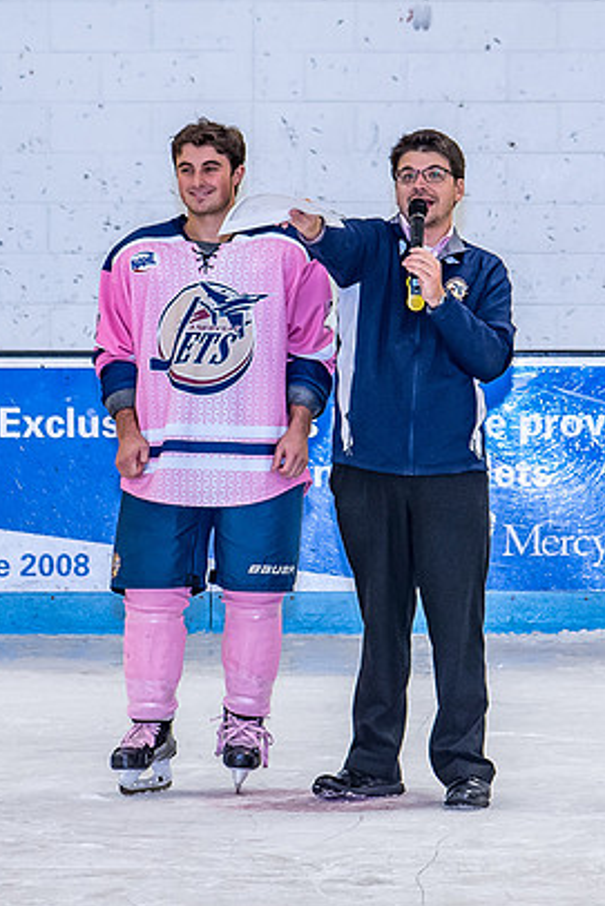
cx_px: 393
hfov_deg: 5.8
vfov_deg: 8.7
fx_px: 5969
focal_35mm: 237
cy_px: 357
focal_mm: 75
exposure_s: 1/250
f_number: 5
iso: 800
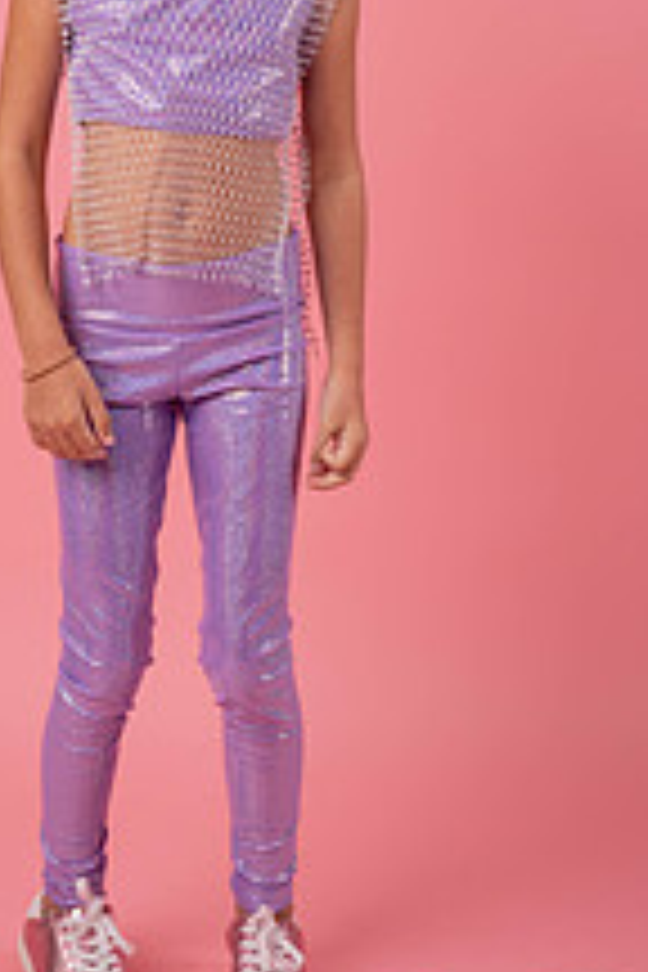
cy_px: 212
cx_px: 122
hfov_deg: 14.2
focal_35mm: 96
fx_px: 2592
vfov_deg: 21.0
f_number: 5
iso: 160
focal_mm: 46
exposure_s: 1/100
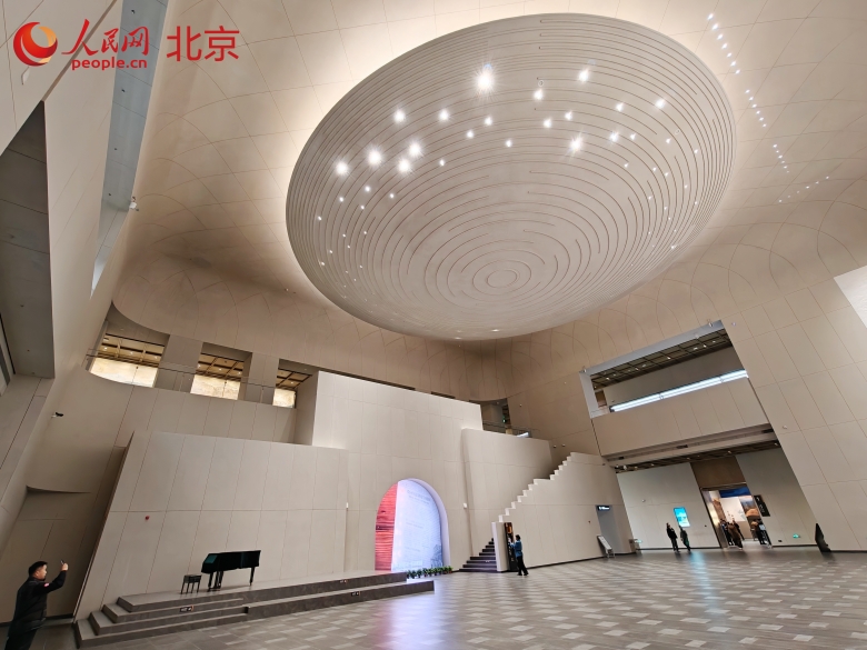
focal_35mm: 15
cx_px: 434
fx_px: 376
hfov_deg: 98.2
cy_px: 325
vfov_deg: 81.7
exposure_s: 1/50
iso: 2000
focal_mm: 2.3
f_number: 2
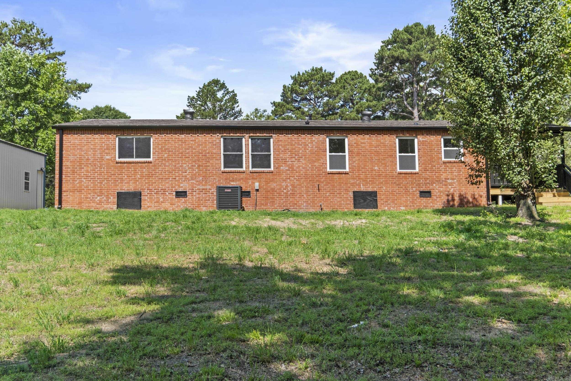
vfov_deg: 36.9
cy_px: 190
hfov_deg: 53.1
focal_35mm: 36
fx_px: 571
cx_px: 286
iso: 400
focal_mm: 24
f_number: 10
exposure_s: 1/640
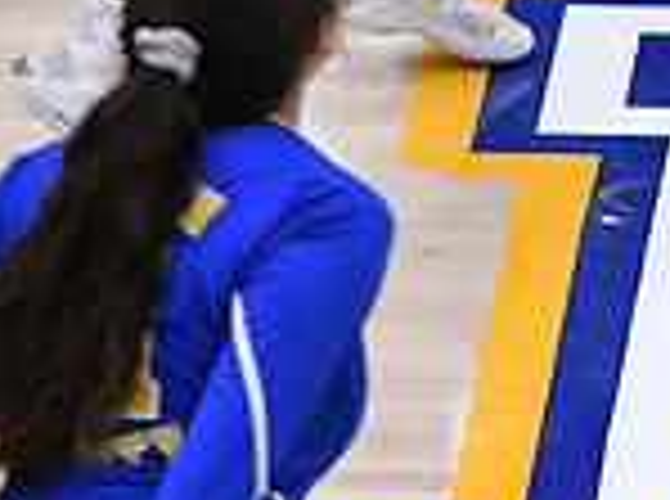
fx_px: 14672
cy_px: -586
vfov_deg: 1.9
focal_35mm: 760
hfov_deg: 2.6
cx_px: 357
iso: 6400
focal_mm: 135
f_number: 3.2
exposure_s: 1/1250
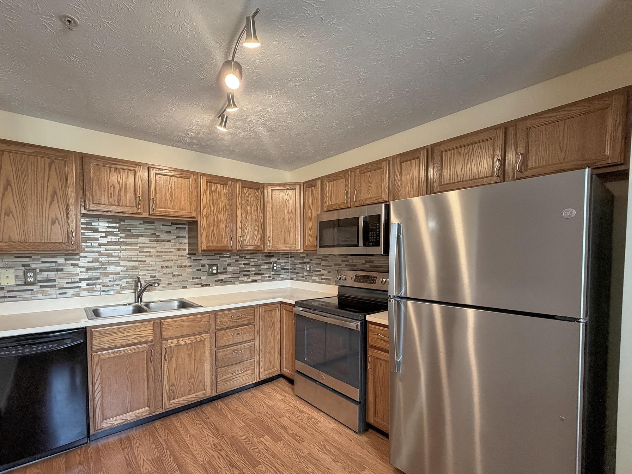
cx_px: 285
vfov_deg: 77.8
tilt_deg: -3.0
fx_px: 292
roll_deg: +0.6
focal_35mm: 16
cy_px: 265
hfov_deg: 94.2
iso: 400
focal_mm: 2.2
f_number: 2.2
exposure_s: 1/60
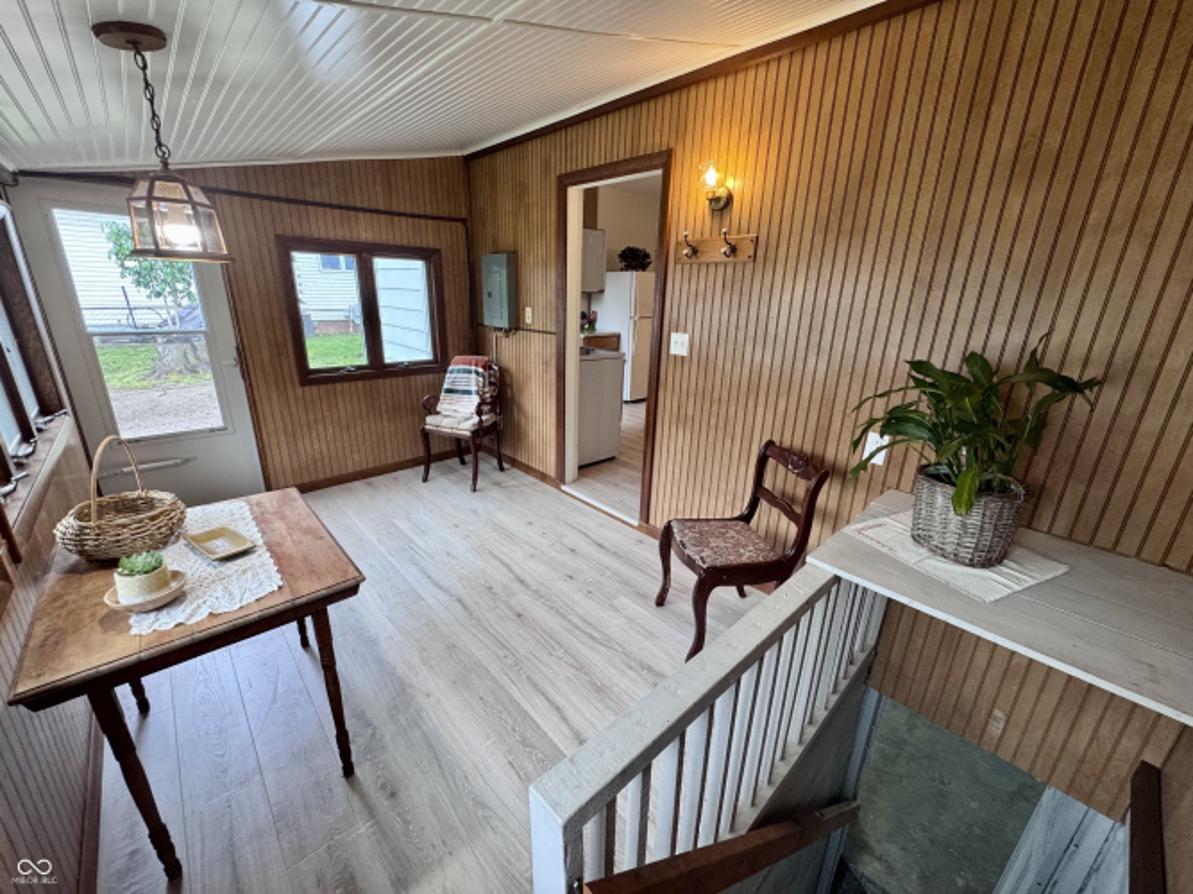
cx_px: 596
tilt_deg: -18.6
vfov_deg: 85.7
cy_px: 447
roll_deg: -1.7
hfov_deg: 102.1
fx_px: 482
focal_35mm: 14
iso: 200
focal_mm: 2.22
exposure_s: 1/60
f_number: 2.2
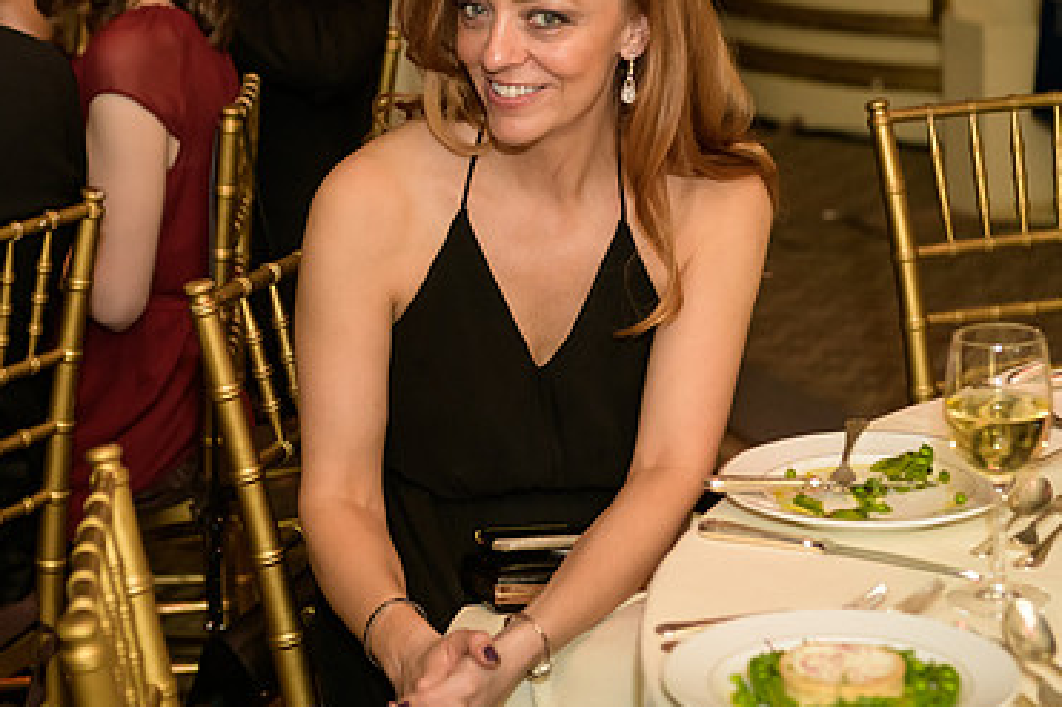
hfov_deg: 21.0
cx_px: 504
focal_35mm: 97
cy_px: 179
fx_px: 2860
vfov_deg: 14.0
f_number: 3.2
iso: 1600
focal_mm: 62
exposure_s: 1/125
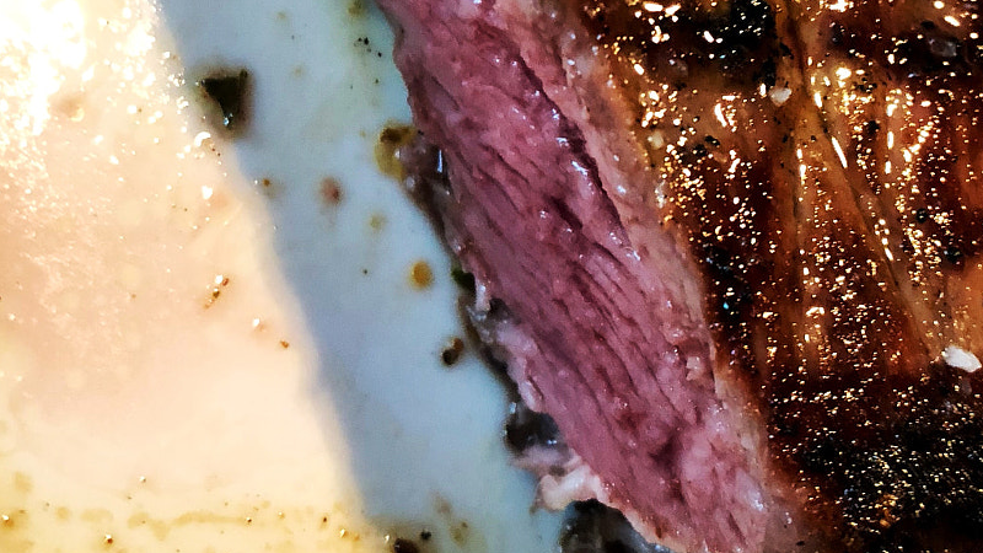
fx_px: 1590
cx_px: 589
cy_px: -2
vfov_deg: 19.2
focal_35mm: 61
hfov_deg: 34.2
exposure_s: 1/7
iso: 100
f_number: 1.8
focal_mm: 4
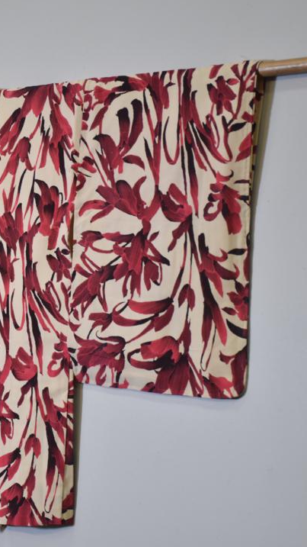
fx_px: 1376
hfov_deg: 12.5
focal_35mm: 95
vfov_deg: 22.5
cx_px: -17
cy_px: 274
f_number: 4.5
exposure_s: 1/80
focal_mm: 40
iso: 400
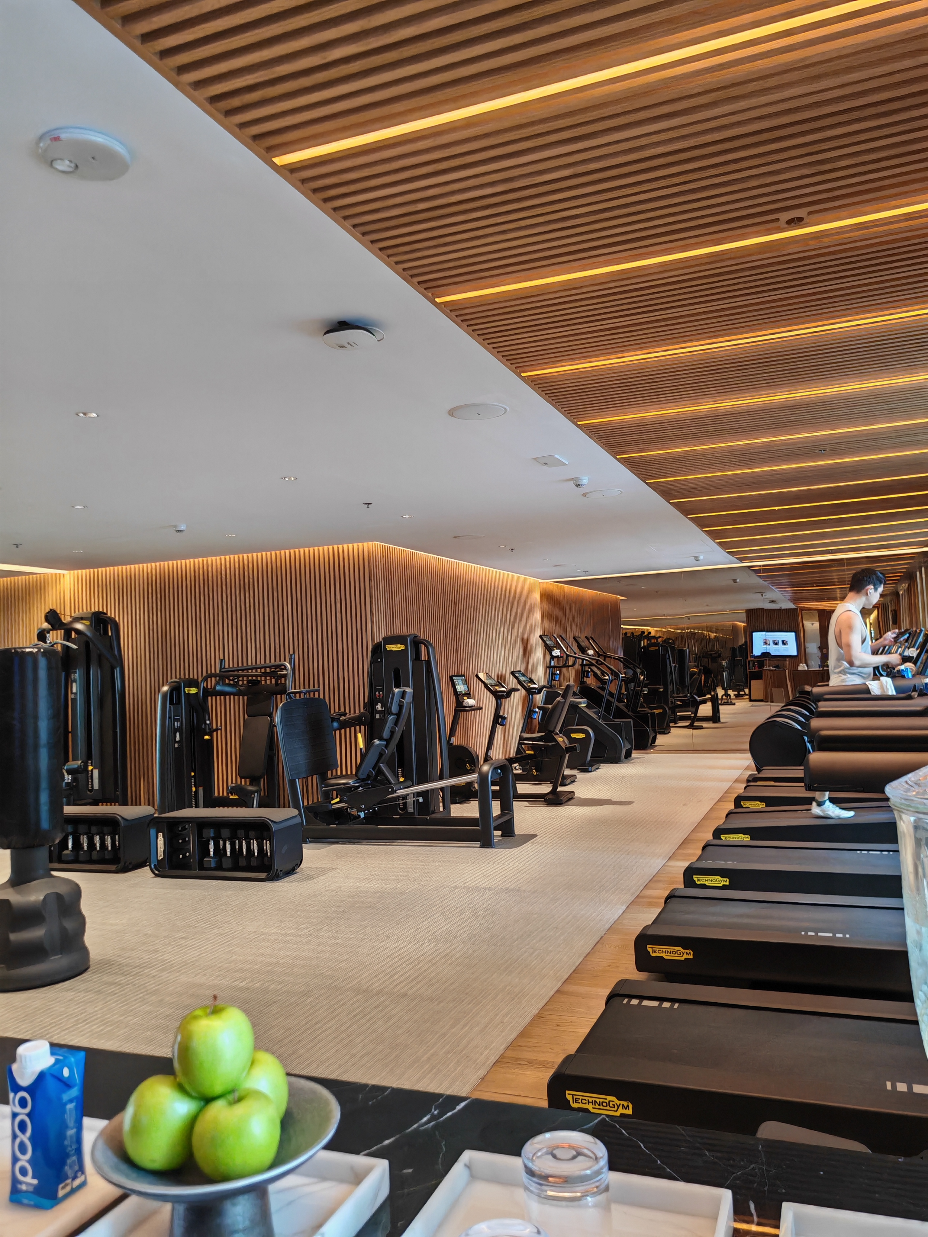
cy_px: 618
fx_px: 929
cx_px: 464
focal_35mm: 26
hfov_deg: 53.1
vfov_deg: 67.3
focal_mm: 5.4
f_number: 1.6
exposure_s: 1/50
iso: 320
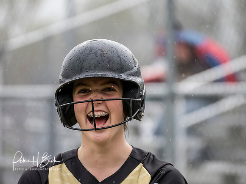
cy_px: 92
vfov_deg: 3.7
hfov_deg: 4.9
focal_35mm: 401
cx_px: 123
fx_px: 2850
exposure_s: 1/1000
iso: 2500
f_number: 4
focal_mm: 200
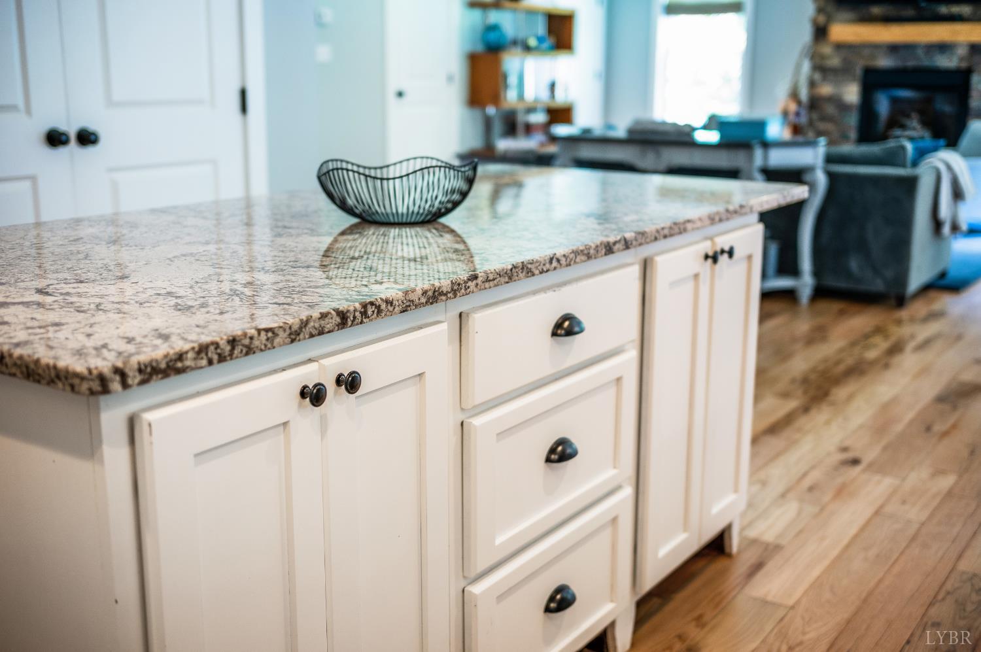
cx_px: 490
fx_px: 1089
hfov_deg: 48.5
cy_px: 326
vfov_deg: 33.3
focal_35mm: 40
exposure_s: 1/60
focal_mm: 40
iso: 400
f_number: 2.5
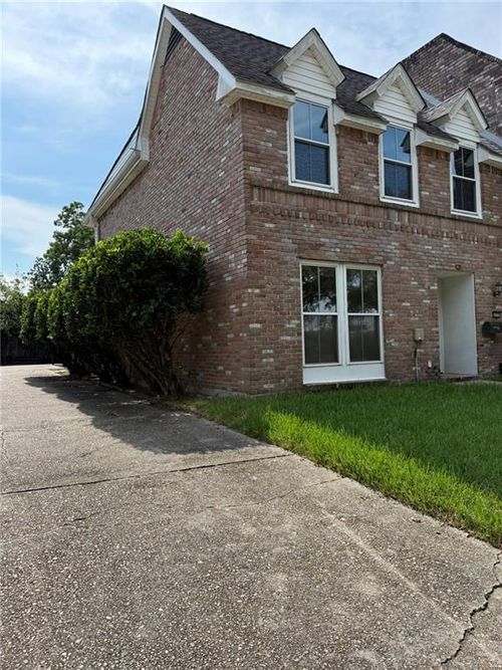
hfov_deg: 56.8
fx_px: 464
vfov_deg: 71.6
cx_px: 251
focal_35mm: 24
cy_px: 335
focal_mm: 6.76
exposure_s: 1/4975
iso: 125
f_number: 1.78
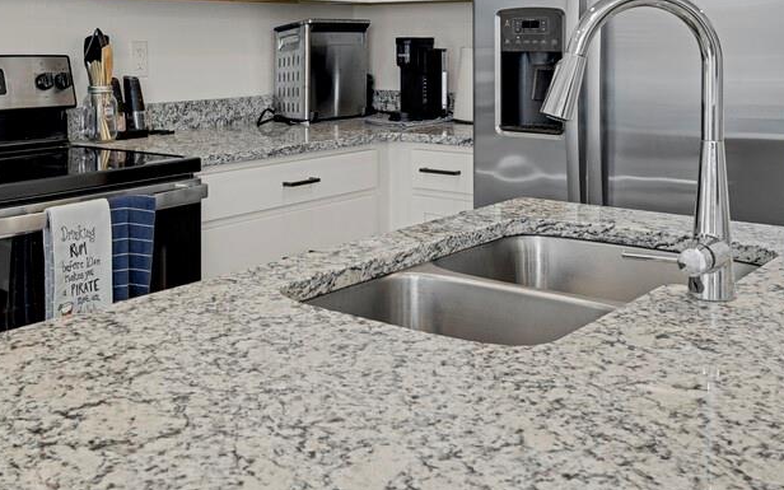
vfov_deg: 27.6
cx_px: 269
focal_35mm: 45
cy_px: 55
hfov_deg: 43.8
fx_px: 961
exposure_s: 1/20
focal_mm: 17
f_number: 8
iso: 4500
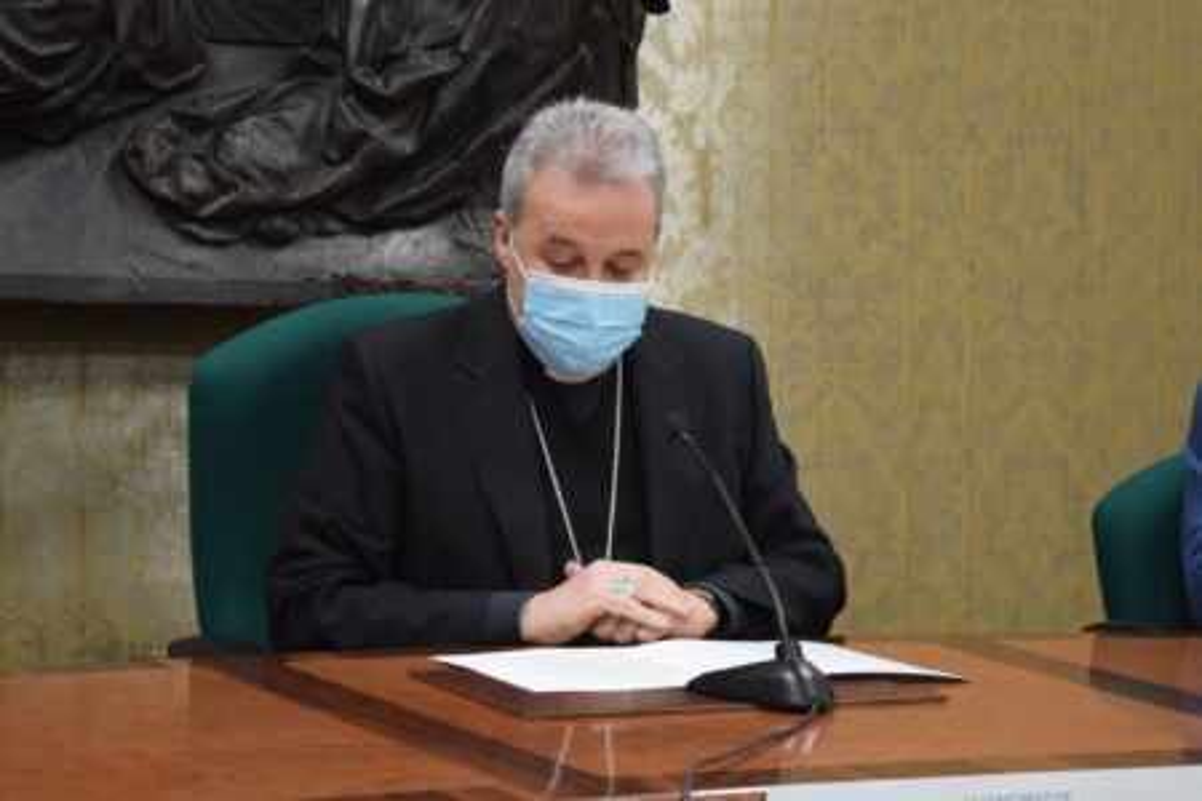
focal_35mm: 82
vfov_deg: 16.6
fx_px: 2754
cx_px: 601
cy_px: 400
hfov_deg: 24.6
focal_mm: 55
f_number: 5.6
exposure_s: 1/60
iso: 2500
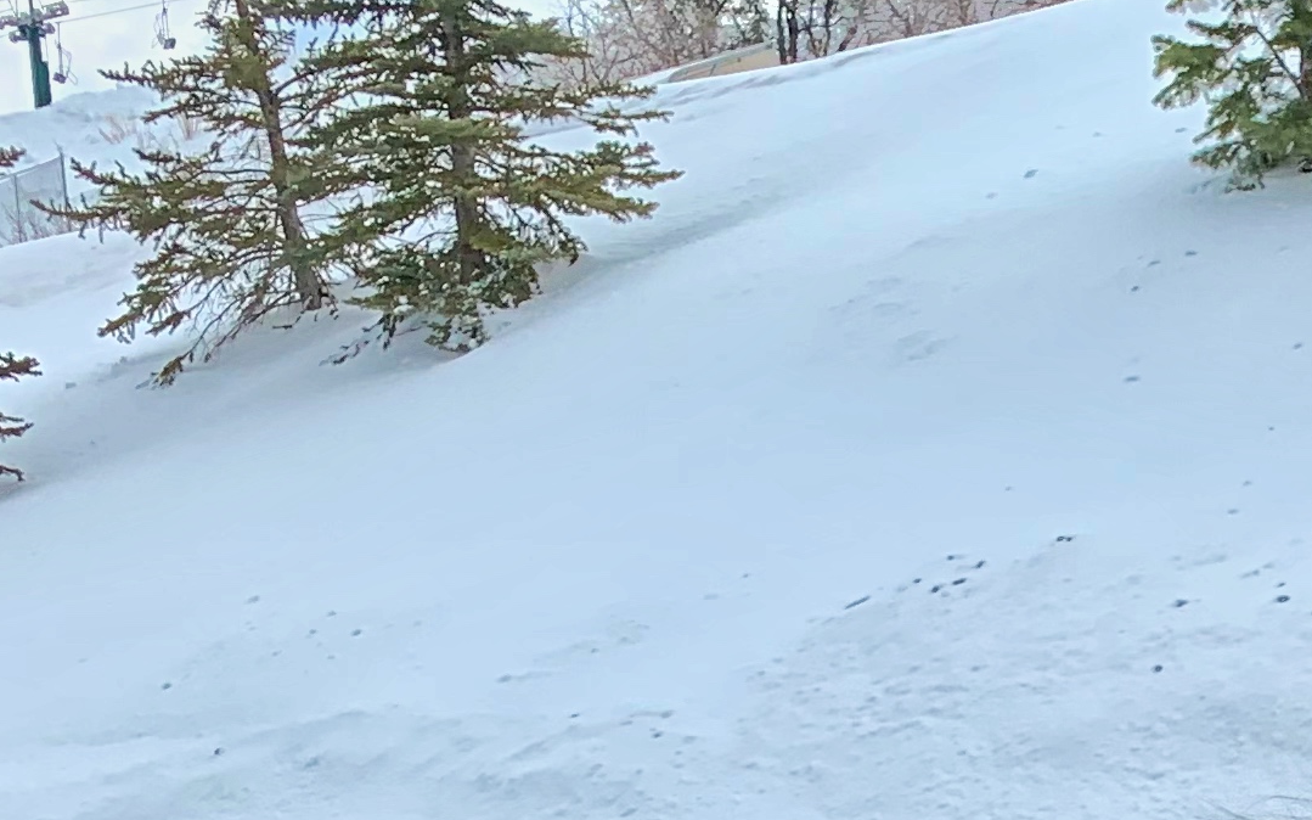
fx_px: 3682
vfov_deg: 11.1
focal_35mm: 103
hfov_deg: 18.5
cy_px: 1816
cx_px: 1817
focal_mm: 4.25
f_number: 1.8
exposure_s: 1/919
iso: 25
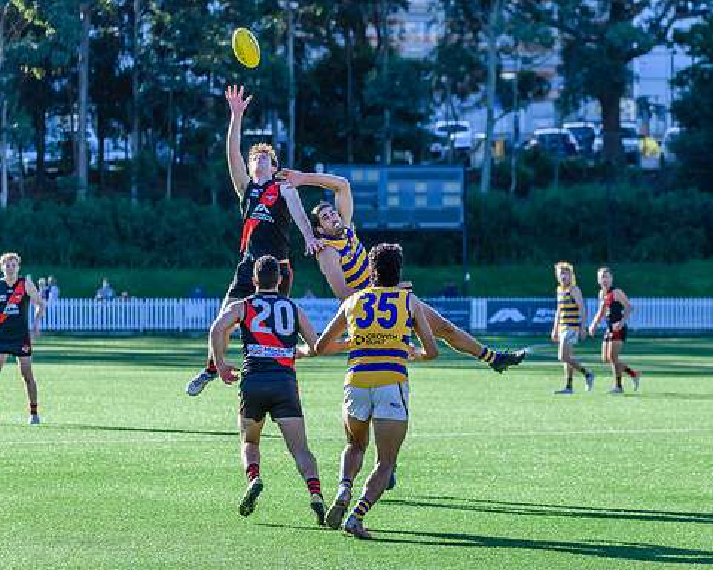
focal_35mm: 196
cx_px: 389
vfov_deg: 7.9
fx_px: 4135
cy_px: 315
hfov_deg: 9.9
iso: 800
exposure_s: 1/2000
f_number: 5.6
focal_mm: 150
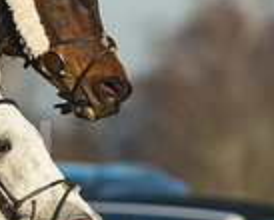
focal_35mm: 1655
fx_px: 13440
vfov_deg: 0.9
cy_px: 97
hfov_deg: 1.2
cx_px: -22
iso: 800
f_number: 6.3
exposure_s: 1/4000
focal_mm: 300
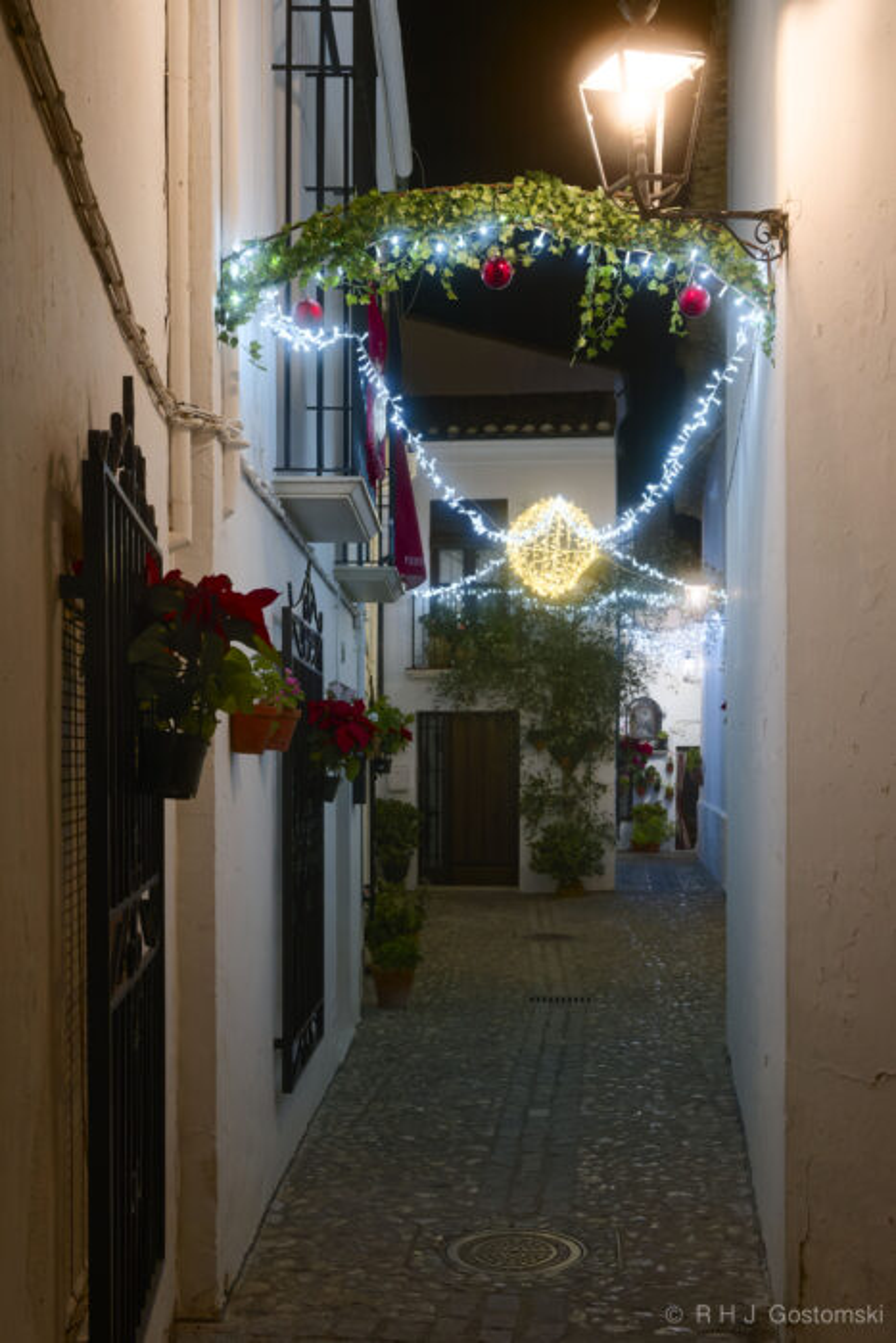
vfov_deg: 44.5
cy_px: 672
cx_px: 448
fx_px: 1642
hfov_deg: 30.5
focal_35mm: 44
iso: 6400
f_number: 11
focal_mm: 44
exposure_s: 1/60
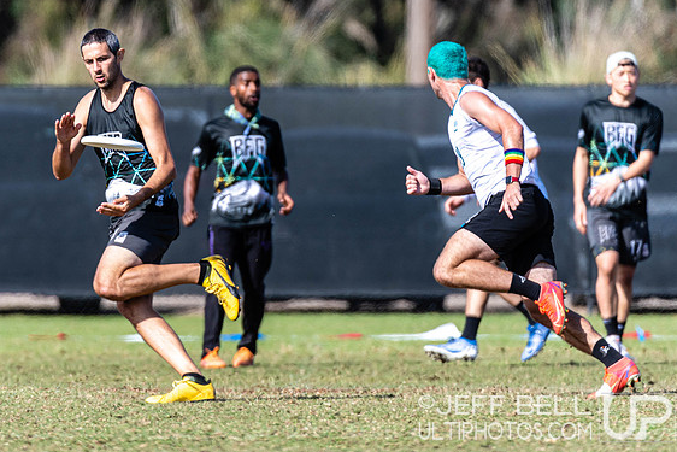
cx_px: 226
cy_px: 151
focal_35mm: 865
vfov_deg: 1.6
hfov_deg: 2.4
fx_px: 16270
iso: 100
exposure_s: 1/1250
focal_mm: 400
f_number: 4
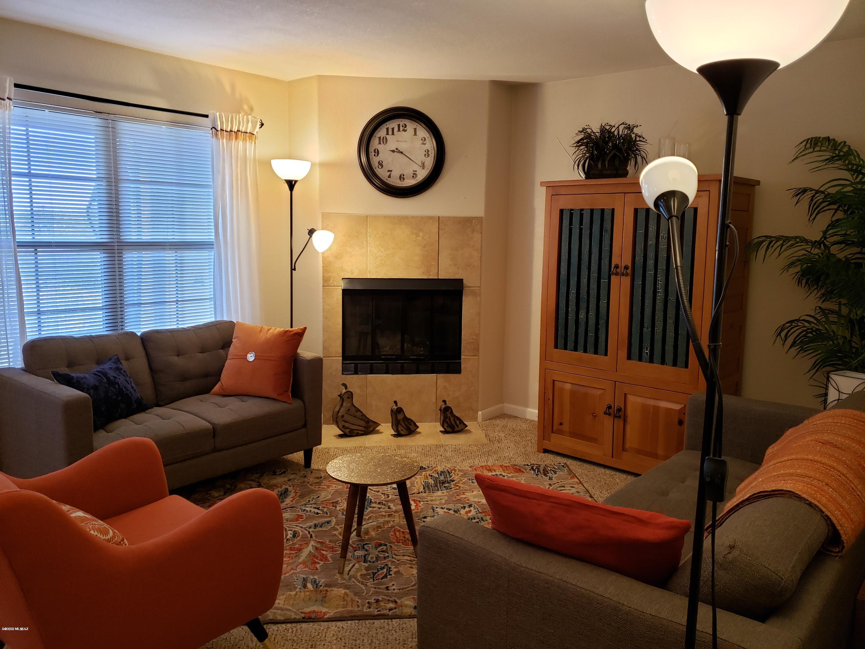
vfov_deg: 53.1
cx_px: 432
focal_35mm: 26
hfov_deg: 67.3
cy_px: 324
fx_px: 650
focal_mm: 4.3
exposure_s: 1/60
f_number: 1.5
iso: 200
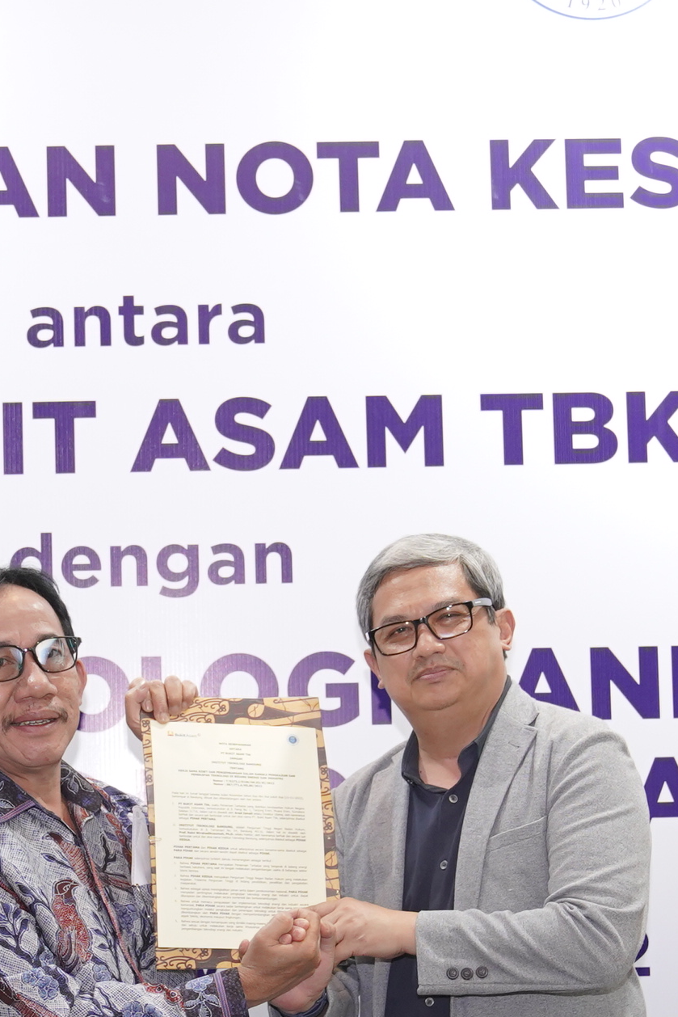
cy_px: 759
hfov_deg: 14.1
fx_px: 2739
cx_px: 261
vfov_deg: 20.9
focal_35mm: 97
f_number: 3.5
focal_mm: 31
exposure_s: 1/100
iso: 1600
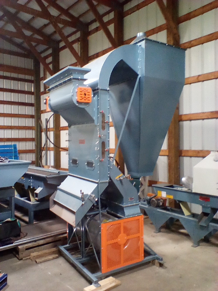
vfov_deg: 58.3
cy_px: 146
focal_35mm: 31
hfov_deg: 45.4
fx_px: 260
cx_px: 109
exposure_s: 1/20
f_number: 2.4
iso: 296
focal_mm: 2.38
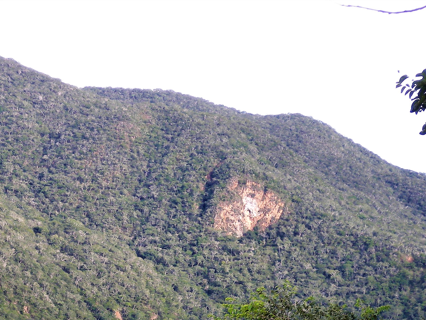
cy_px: 375
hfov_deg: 14.6
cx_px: 64
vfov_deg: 10.9
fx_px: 1649
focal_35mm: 134
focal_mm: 12.3
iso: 64
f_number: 4.1
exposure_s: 1/98.4
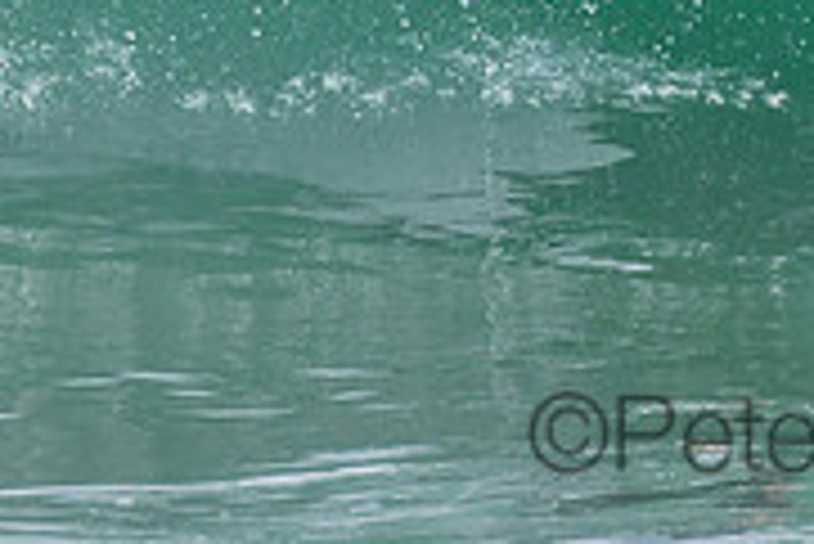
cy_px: -517
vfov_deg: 0.4
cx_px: 812
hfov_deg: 0.6
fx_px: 74448
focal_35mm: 3290
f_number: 11
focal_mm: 800
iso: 1000
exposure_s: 1/800
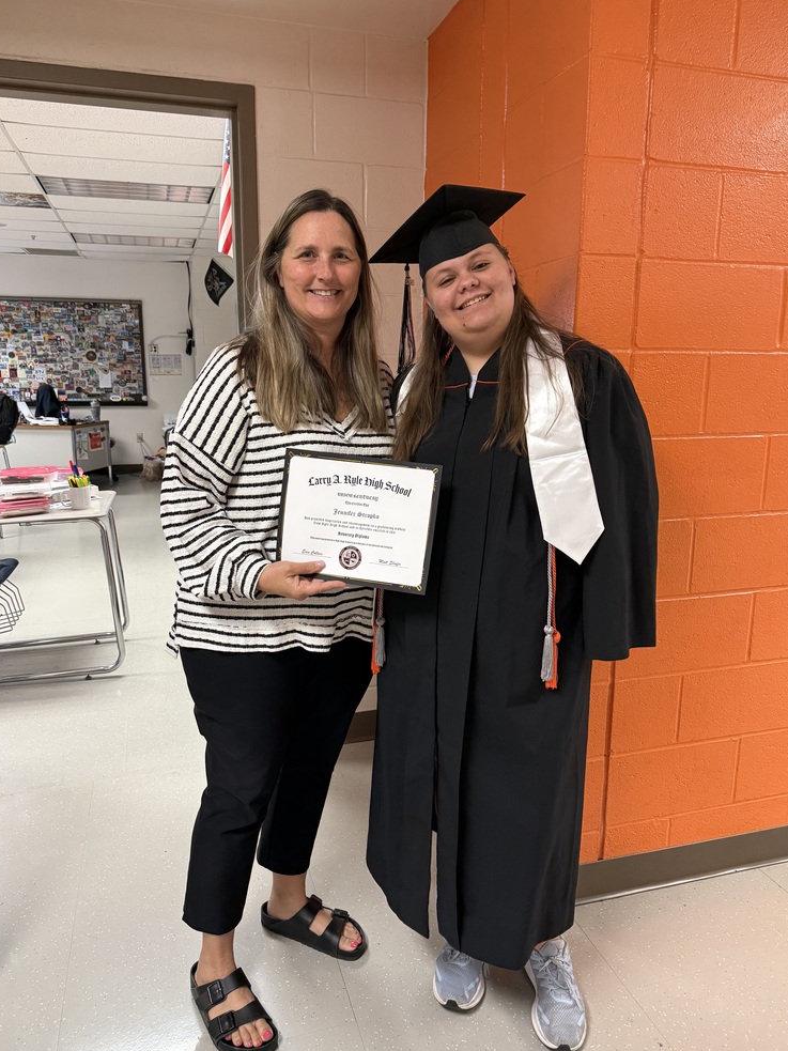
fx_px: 759
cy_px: 513
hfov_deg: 54.9
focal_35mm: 25
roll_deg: +0.1
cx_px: 385
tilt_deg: -10.5
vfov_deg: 69.4
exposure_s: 1/60
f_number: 1.78
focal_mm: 6.76
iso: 250
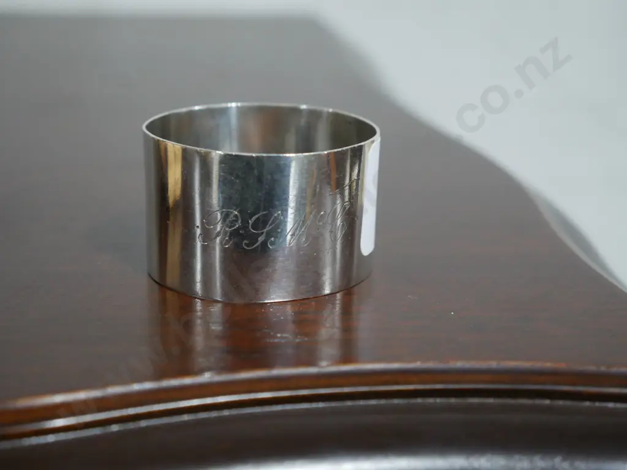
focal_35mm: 70
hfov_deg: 27.8
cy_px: 235
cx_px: 314
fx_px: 1268
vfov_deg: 21.0
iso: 1250
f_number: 5.5
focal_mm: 35
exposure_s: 1/80
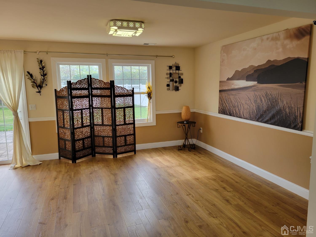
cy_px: 118
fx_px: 237
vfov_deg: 53.1
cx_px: 158
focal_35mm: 26
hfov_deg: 67.3
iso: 64
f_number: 1.8
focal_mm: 5.4
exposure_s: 1/120
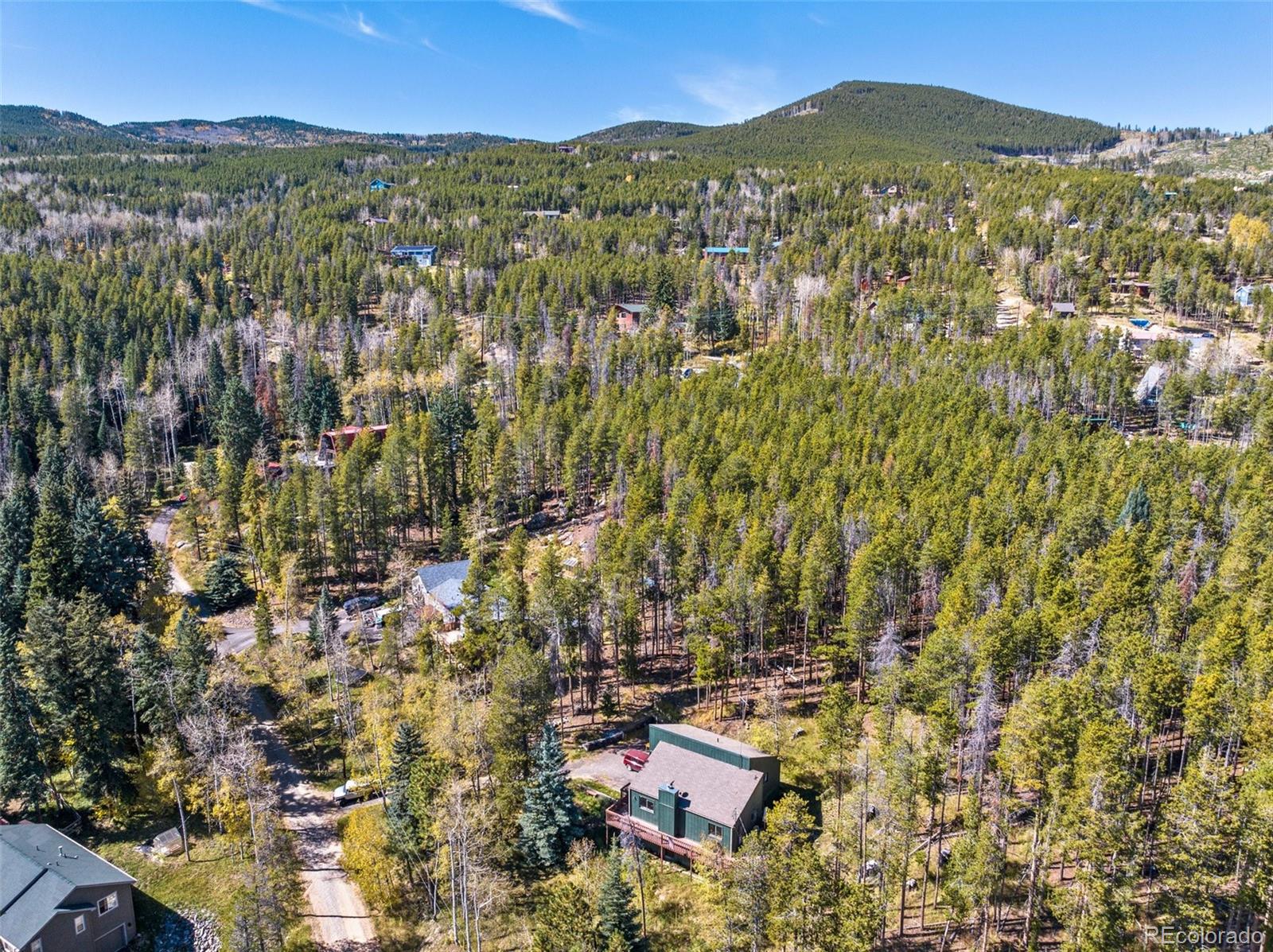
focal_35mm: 24
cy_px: 476
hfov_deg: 71.6
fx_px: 882
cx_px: 636
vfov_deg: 56.7
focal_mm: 12.29
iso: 100
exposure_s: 1/1000
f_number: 2.8
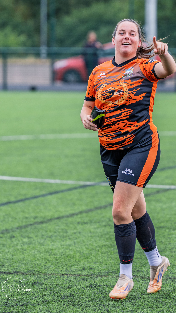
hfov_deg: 4.1
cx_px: 121
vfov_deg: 7.3
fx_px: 2456
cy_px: 108
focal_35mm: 296
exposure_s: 1/400
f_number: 2.8
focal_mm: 140
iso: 110
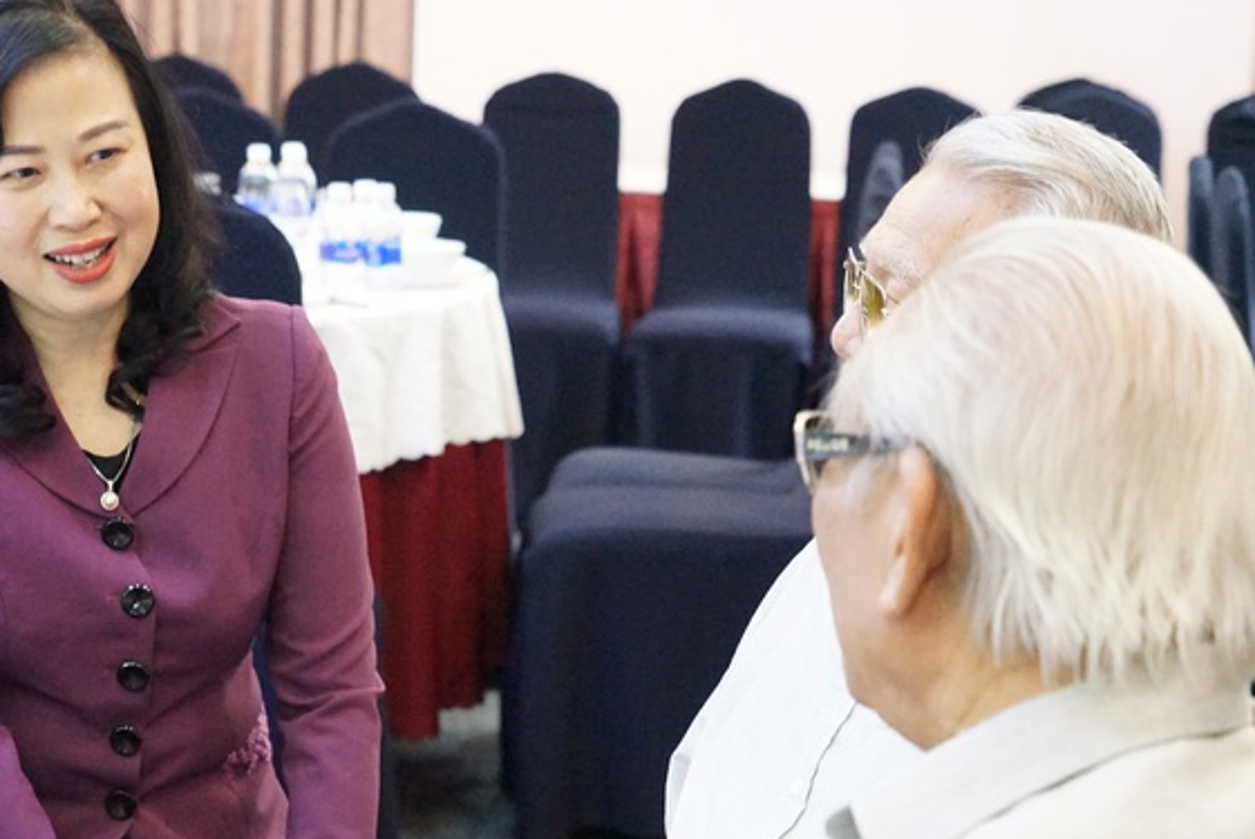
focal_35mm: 95
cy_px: 474
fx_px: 3314
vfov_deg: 14.4
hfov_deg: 21.4
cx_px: 521
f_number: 6.3
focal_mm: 73
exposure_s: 1/125
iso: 12800
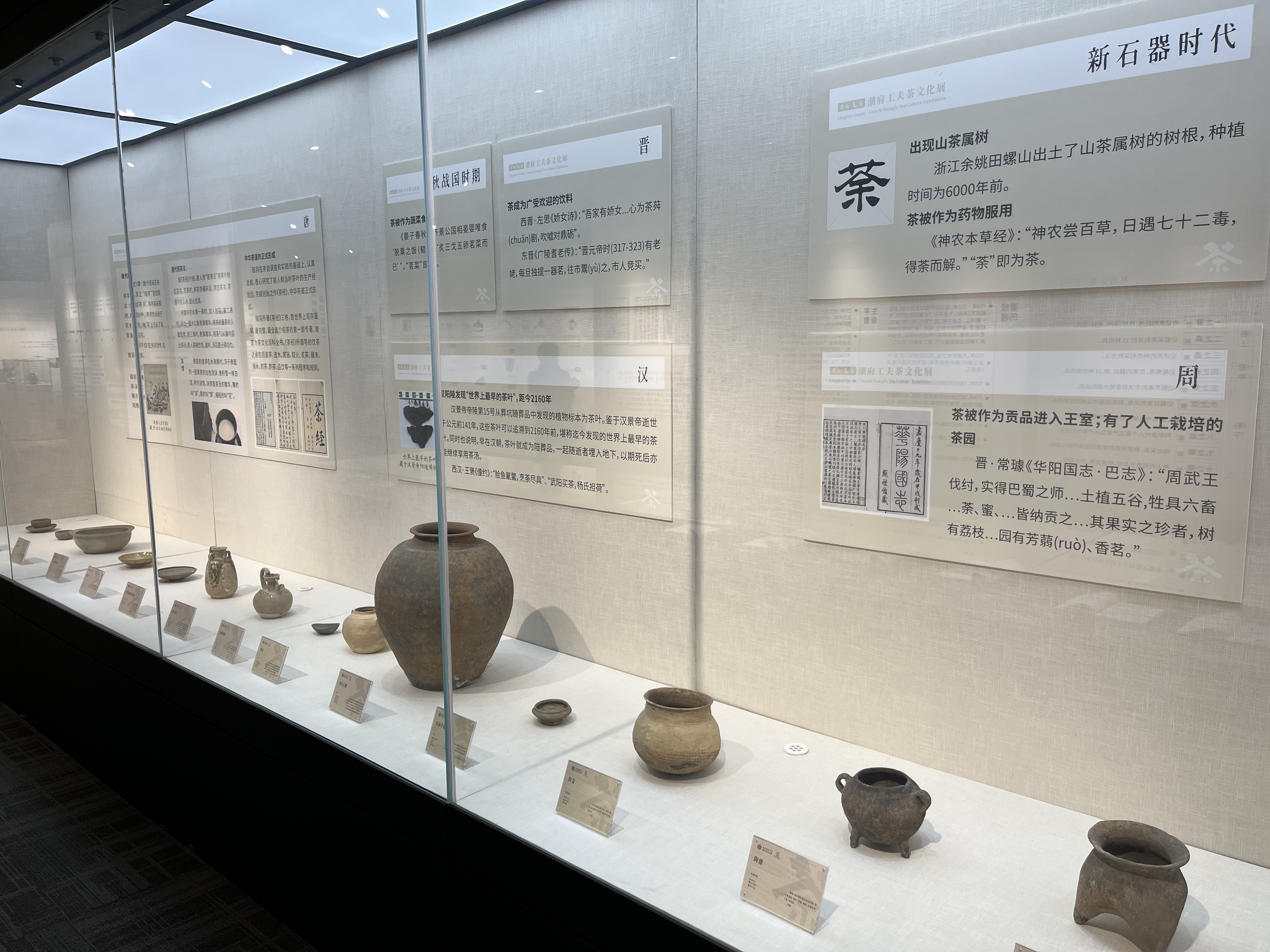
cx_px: 635
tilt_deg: -9.1
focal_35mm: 26
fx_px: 954
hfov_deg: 67.3
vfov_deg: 53.1
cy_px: 476
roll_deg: +0.6
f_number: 1.6
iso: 32
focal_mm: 5.1
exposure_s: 1/110
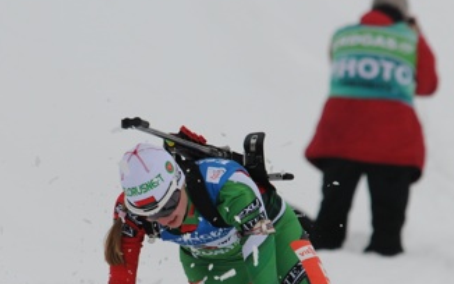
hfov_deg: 2.0
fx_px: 12971
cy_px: 215
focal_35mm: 1048
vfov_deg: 1.3
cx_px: 196
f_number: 9
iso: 800
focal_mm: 400
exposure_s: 1/1000
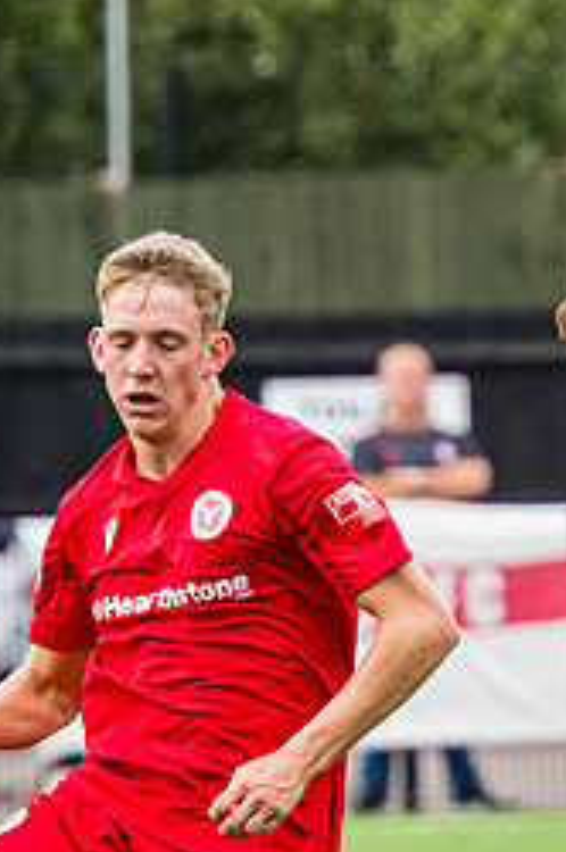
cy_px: 626
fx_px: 29843
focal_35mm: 1262
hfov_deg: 1.1
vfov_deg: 1.6
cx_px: -39
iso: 800
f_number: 4.5
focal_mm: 220
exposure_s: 1/1250
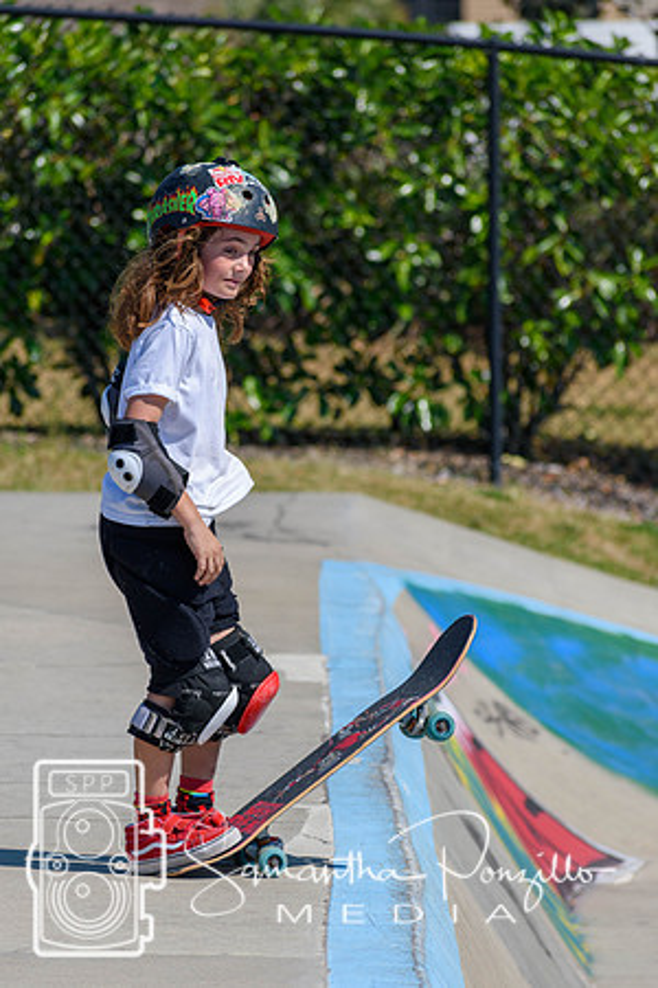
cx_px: 329
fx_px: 7402
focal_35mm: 270
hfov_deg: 5.1
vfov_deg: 7.6
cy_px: 494
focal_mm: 180
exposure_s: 1/2000
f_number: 5.6
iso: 220
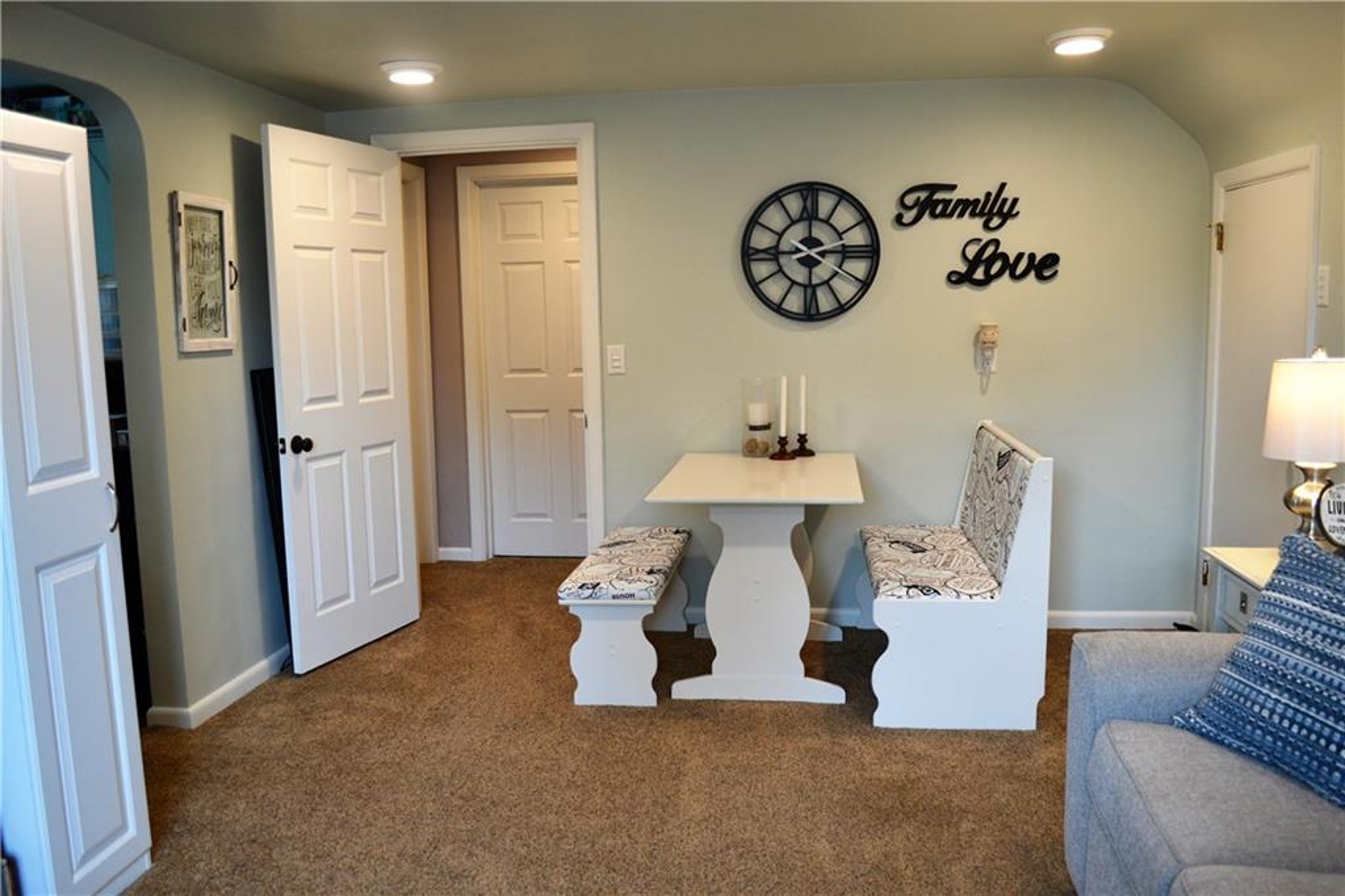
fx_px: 1120
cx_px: 672
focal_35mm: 30
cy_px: 448
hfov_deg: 61.9
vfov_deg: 43.6
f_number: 3.8
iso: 400
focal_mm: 20
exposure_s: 1/60
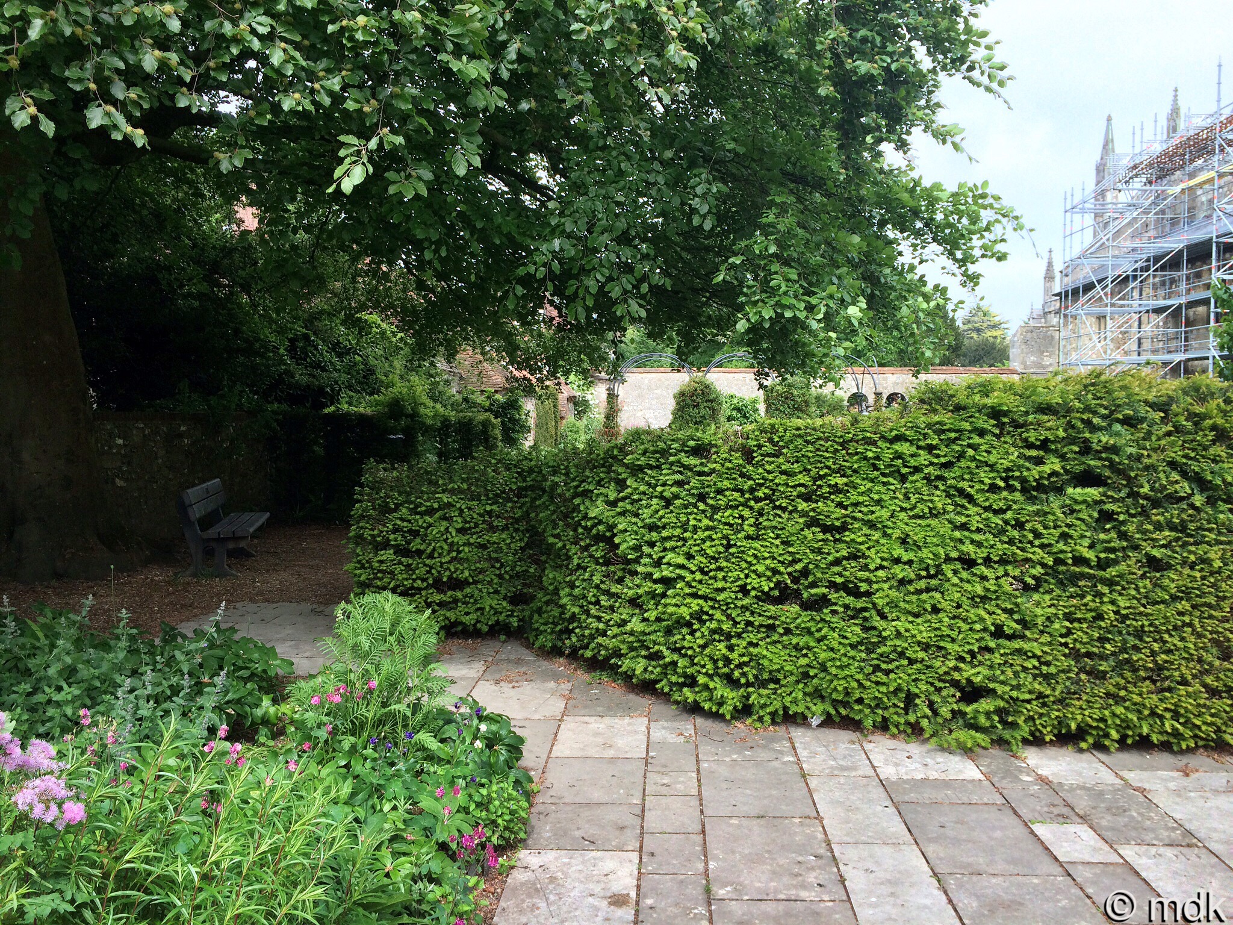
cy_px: 462
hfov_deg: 61.7
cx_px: 616
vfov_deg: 48.2
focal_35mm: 29
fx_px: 1033
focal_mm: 4.15
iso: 32
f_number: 2.2
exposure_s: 1/631
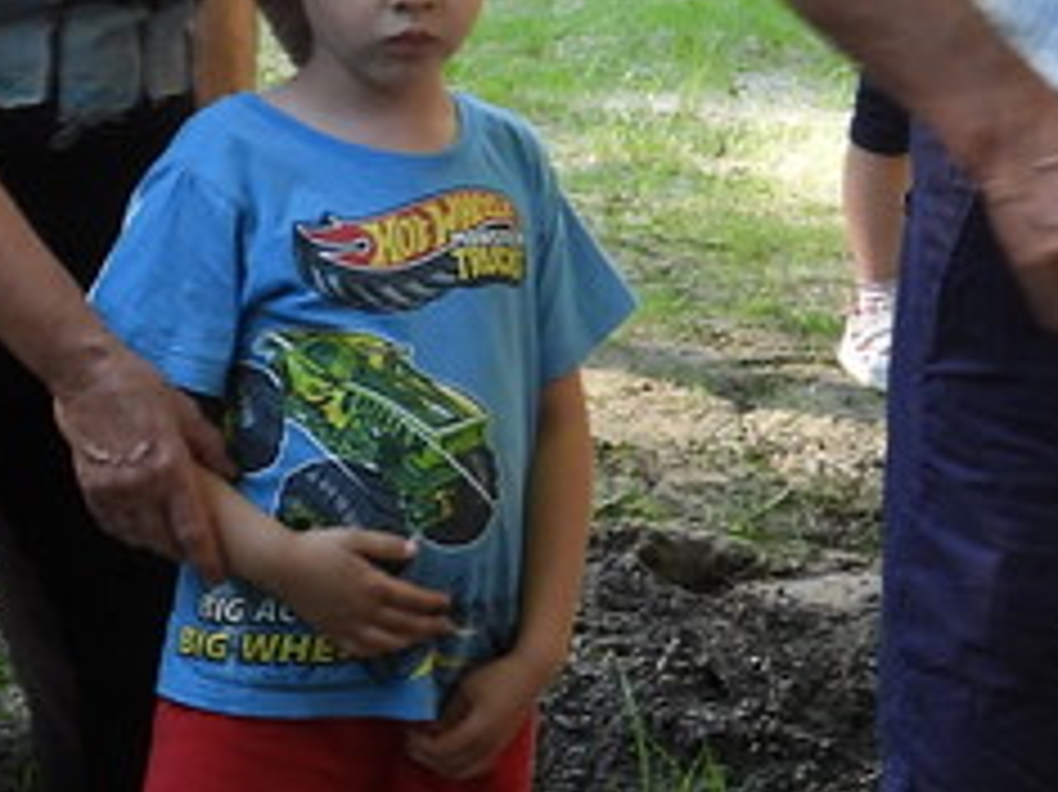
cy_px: 153
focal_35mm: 383
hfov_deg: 5.1
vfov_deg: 3.9
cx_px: -675
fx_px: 11700
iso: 100
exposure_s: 1/60
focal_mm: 13.5
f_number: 3.5
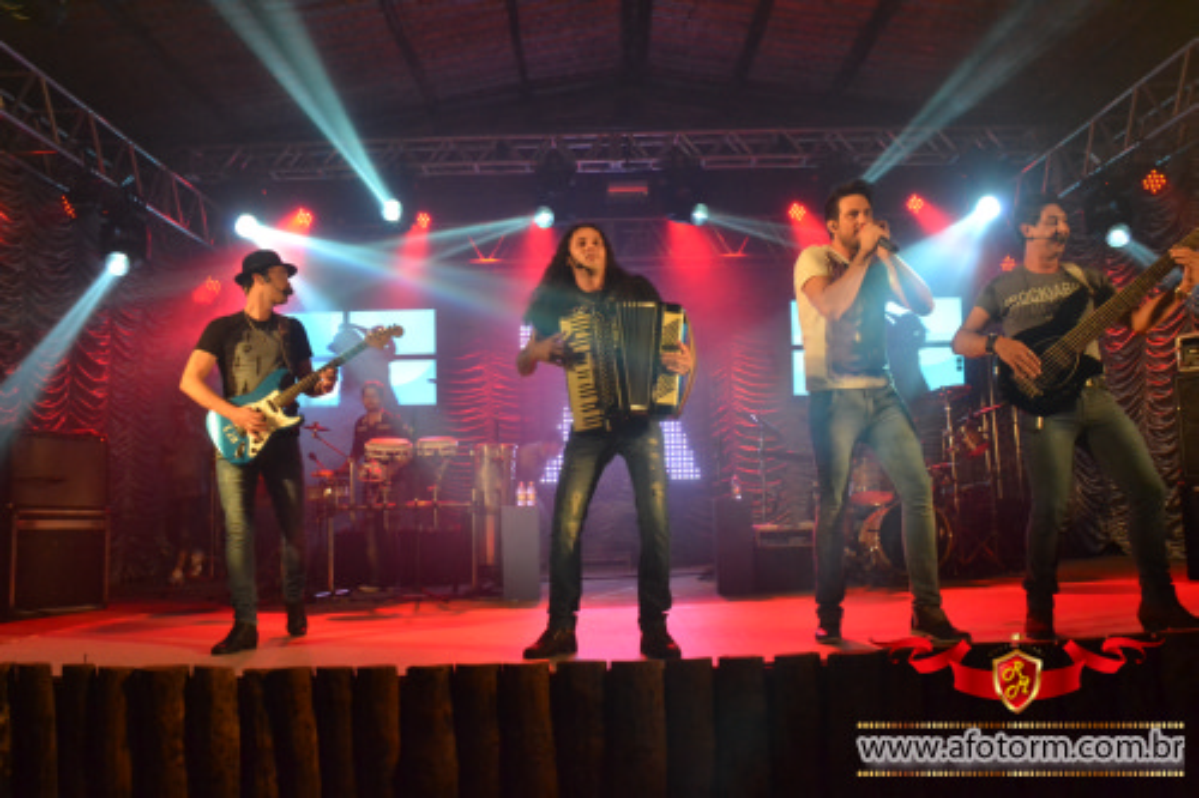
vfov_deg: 43.6
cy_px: 399
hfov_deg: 61.9
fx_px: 999
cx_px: 600
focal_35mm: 30
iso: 3200
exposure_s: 1/80
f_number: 9
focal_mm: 20
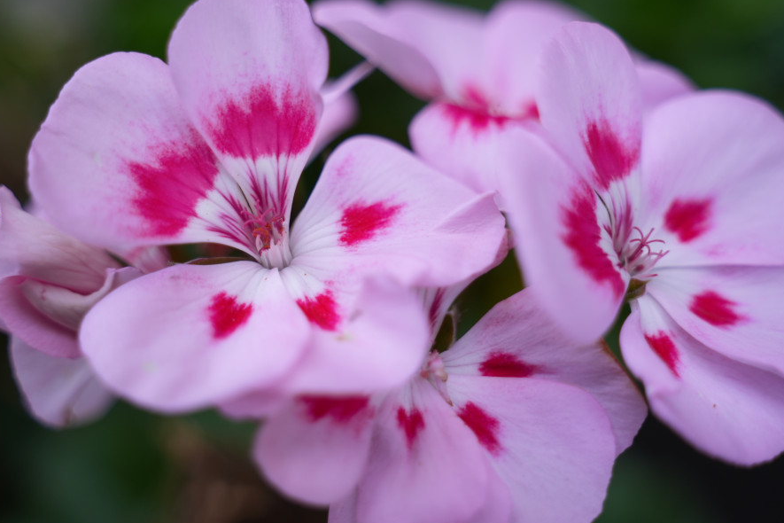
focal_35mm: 72
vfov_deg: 18.9
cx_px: 346
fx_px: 1568
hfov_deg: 28.1
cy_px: 247
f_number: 4
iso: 400
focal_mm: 60
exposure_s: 1/250
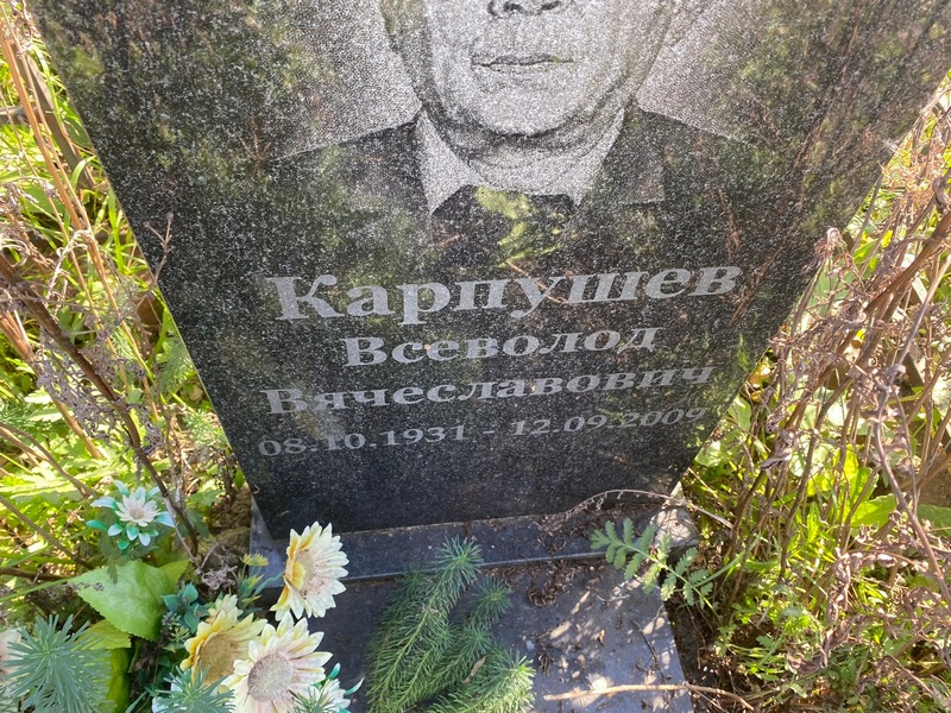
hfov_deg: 67.3
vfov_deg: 53.1
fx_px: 714
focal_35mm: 26
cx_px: 476
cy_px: 356
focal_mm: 4.25
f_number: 1.8
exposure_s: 1/121
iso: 40
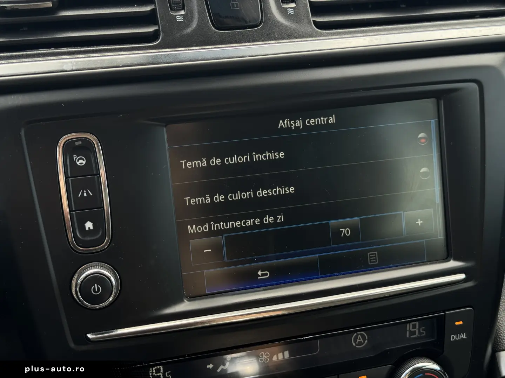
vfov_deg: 30.3
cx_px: 252
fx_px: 700
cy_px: 189
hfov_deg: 39.7
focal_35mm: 48
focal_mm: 6.76
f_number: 1.78
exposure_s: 1/214
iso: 64
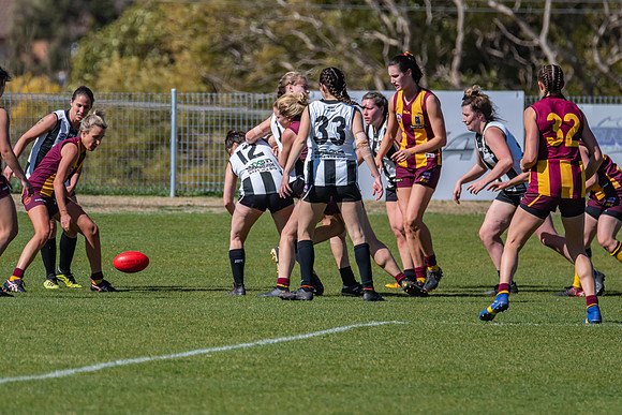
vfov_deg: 1.5
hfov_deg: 2.2
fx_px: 16173
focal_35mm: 936
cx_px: 311
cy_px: 208
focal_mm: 600
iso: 800
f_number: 8
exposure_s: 1/4000
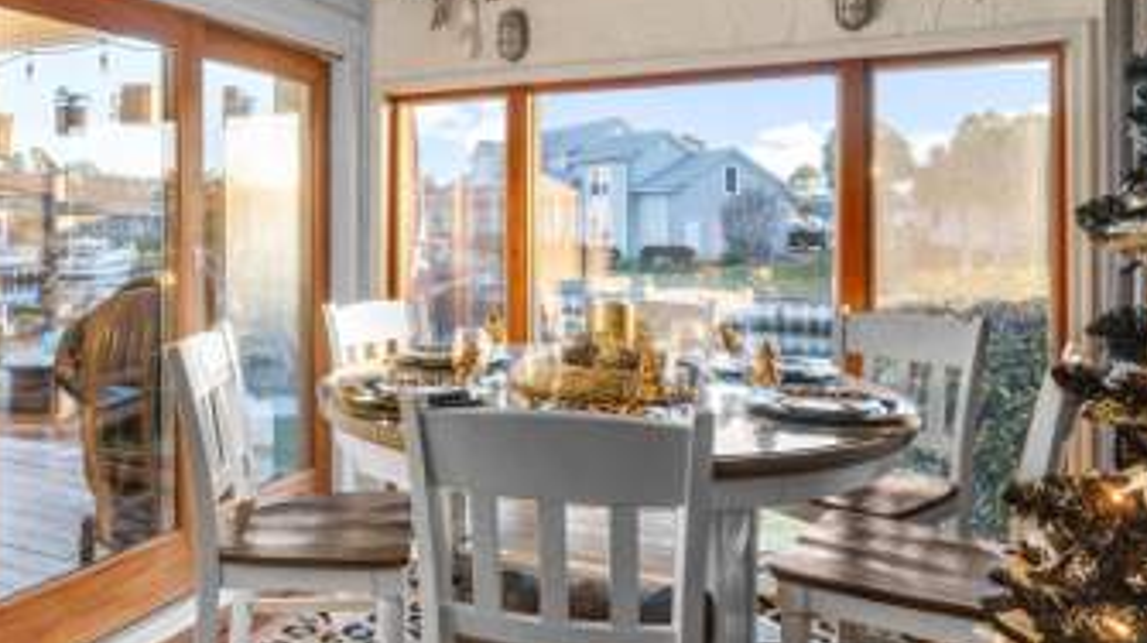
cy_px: 221
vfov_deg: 38.1
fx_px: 923
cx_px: 425
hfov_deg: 62.7
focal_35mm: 30
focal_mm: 13.5
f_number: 9
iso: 400
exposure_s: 1/1.67
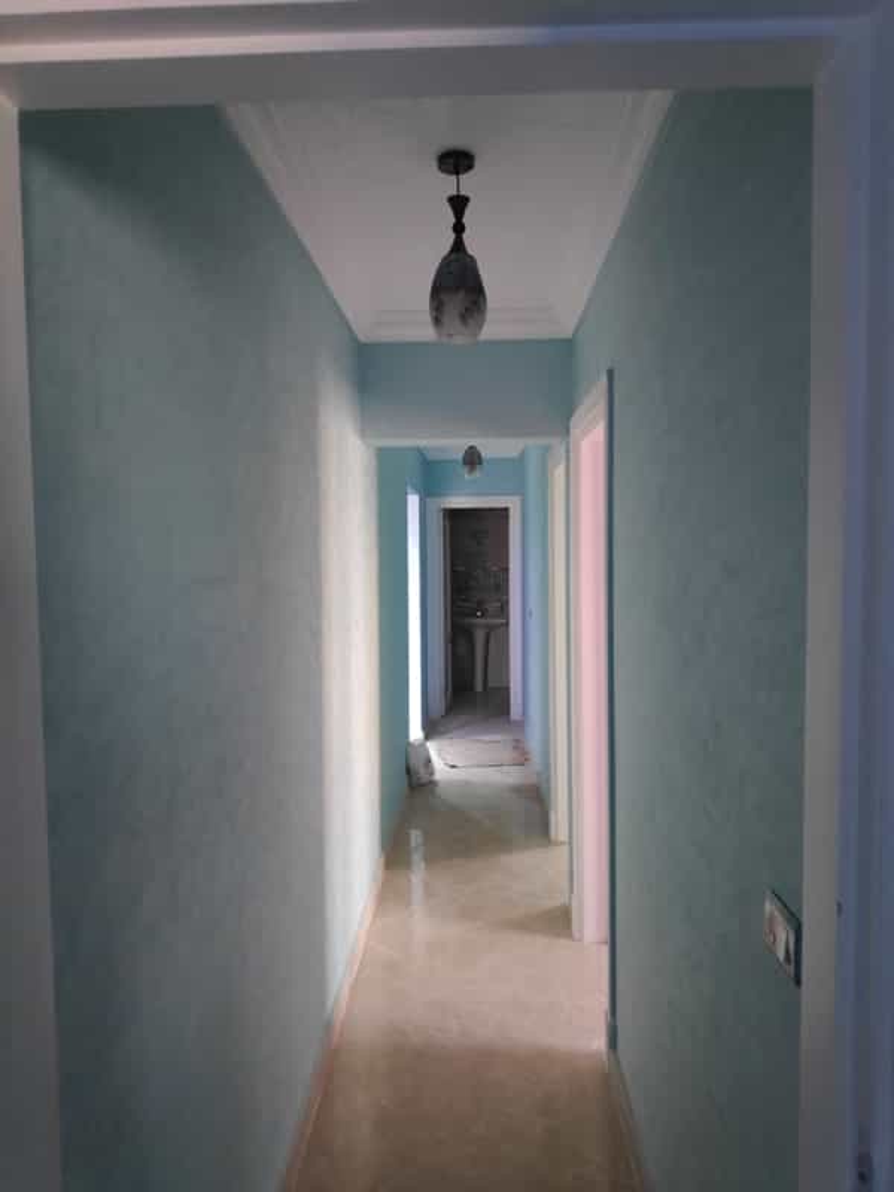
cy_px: 596
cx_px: 447
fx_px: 689
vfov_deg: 81.7
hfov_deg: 66.0
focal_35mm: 20
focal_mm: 3.94
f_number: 1.9
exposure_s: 1/50
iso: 1280
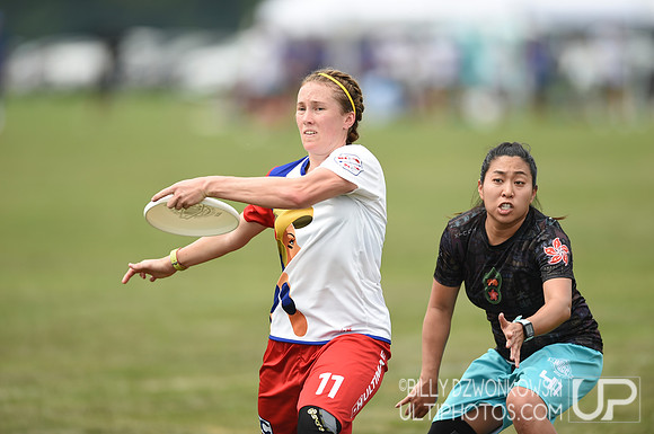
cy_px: 217
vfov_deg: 3.4
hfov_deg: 5.2
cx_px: 327
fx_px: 7256
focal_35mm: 400
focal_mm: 400
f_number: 2.8
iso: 100
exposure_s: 1/1000
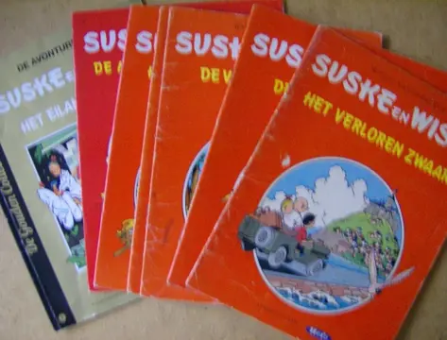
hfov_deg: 51.1
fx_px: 467
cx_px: 224
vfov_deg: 40.0
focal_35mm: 36
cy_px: 170
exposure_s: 1/14.1
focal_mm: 6
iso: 200
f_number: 2.8
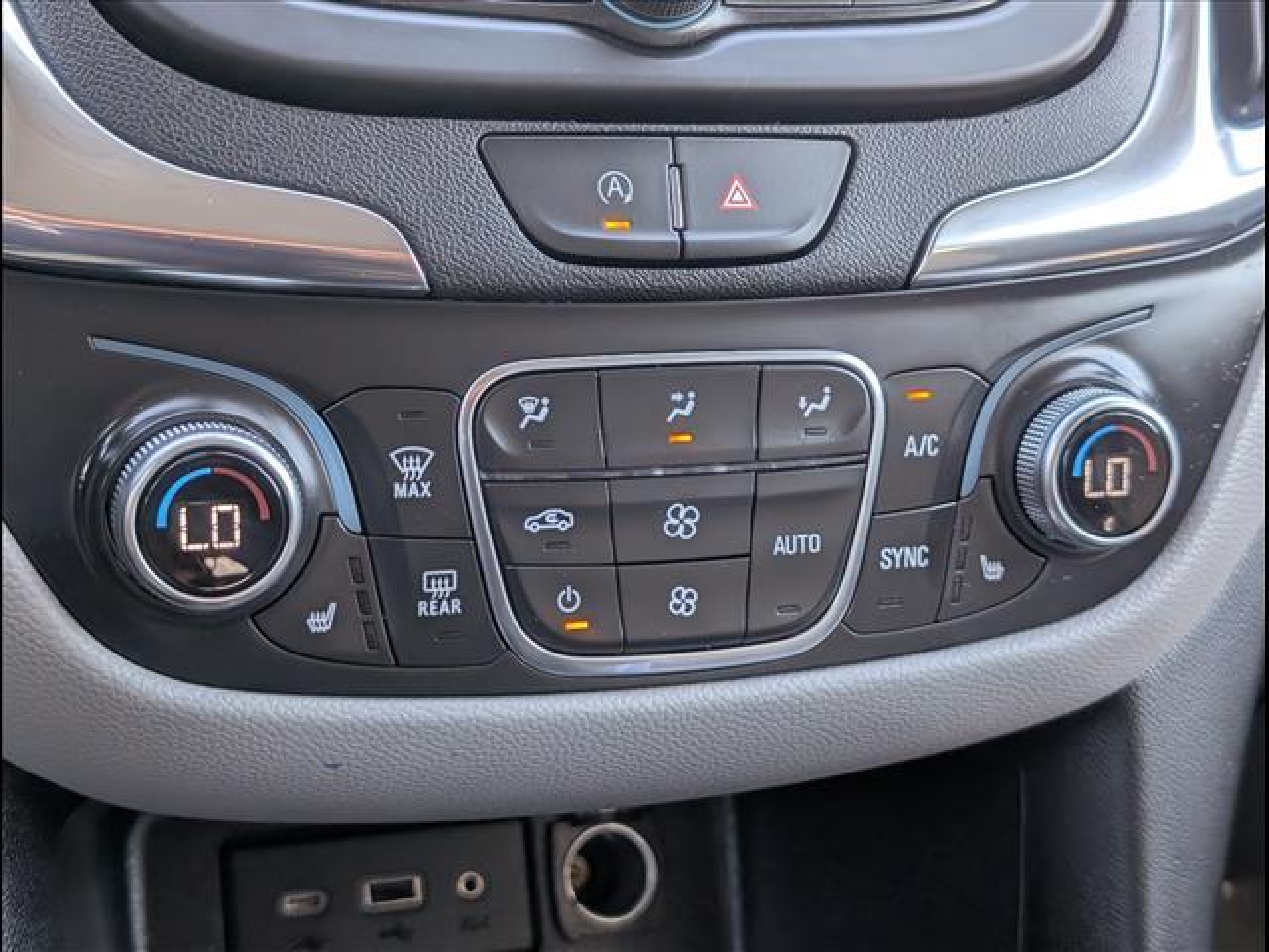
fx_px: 1796
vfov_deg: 29.7
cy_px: 476
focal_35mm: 49
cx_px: 634
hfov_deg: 38.9
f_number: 1.68
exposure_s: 1/476
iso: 269
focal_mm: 6.9
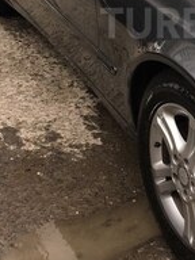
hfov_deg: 19.0
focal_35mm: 75
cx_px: 204
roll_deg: -1.4
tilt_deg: -17.5
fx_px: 563
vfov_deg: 25.2
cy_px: 23
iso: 25
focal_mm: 4.15
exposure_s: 1/126
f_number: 2.2
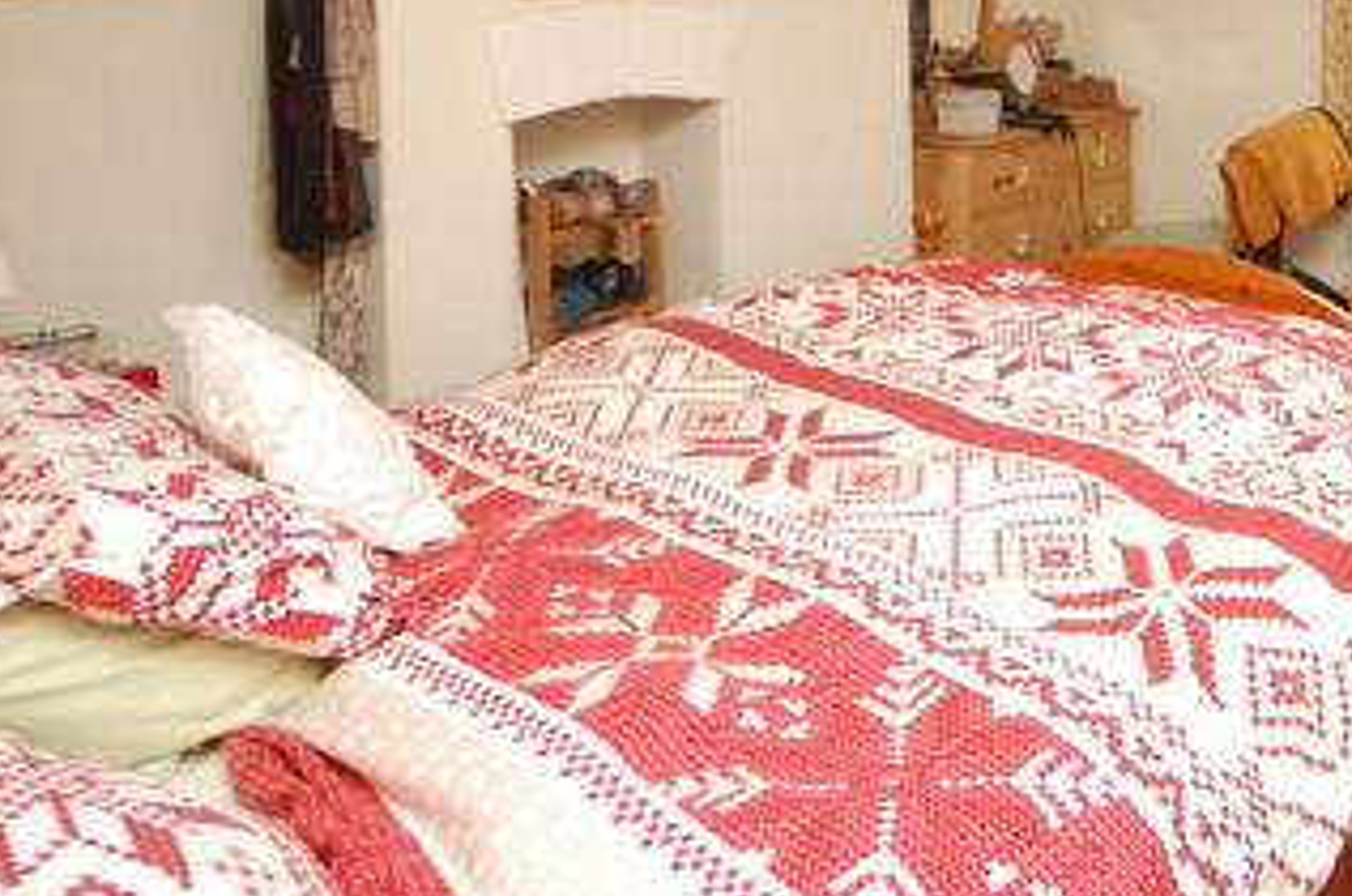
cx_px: 1024
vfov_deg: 37.7
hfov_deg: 57.2
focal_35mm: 31
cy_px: 2
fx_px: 1162
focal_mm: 10
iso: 560
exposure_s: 1/60
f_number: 4
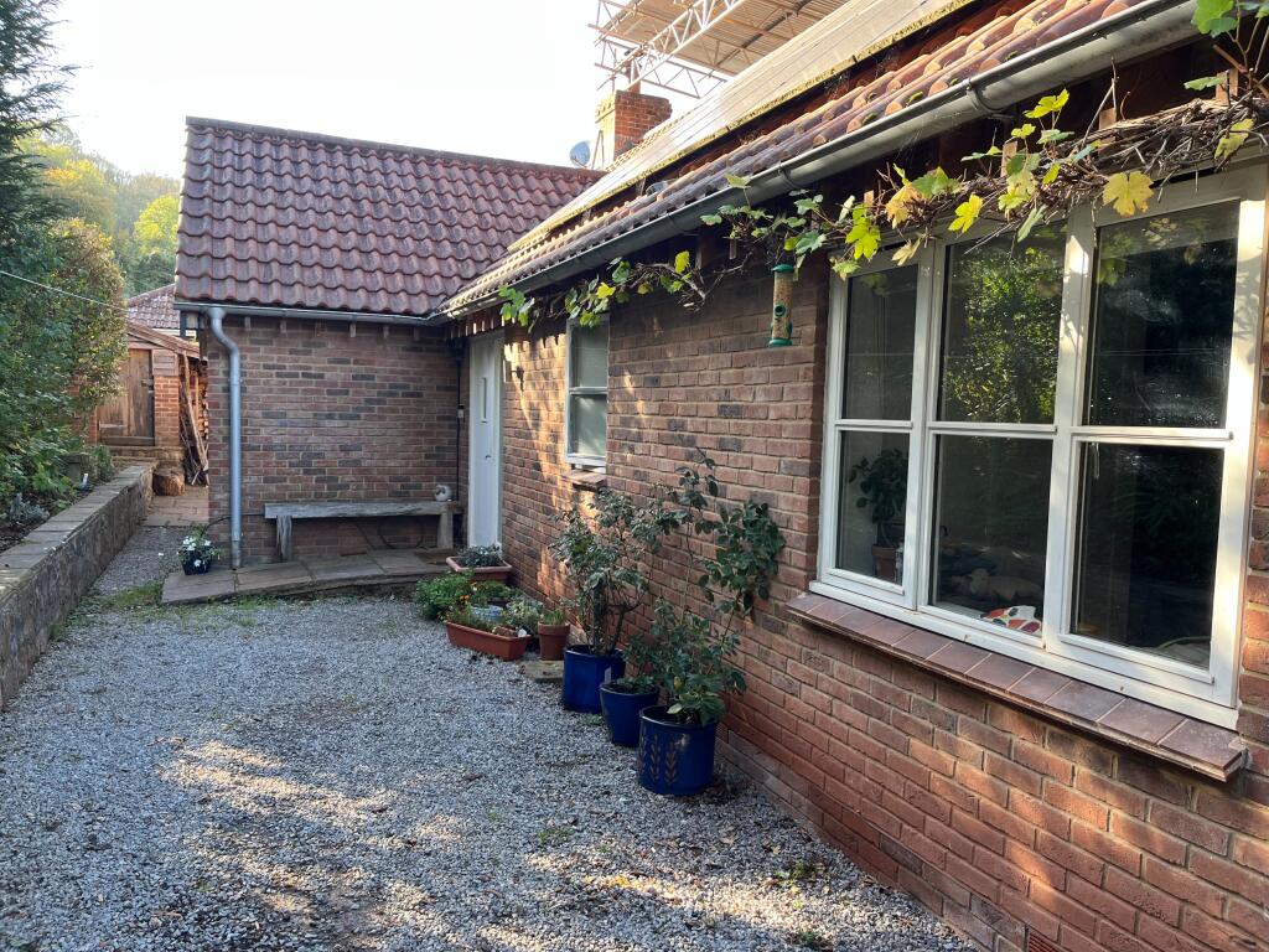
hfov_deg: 67.3
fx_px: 953
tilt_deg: -4.9
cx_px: 634
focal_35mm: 26
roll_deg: -0.5
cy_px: 476
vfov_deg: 53.1
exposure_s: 1/122
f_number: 1.6
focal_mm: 5.1
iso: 32
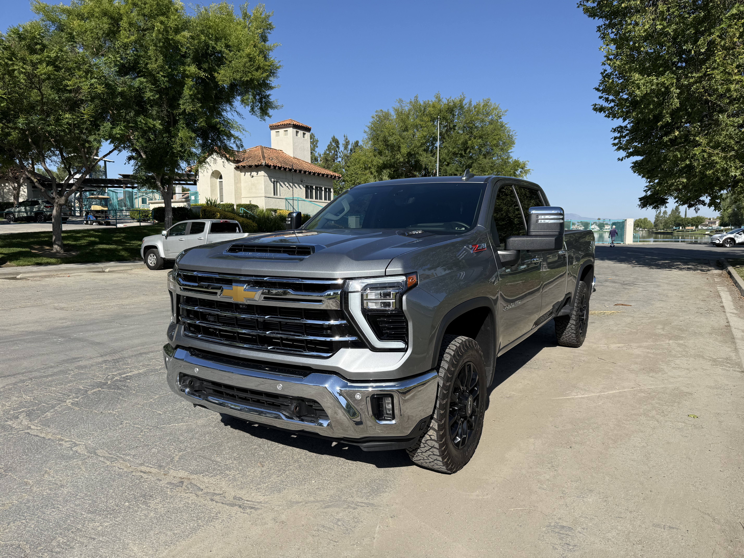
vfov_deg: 56.8
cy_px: 279
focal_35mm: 24
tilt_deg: -3.4
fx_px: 516
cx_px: 372
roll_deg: +0.6
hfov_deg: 71.6
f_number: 1.78
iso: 80
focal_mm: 6.76
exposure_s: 1/4975
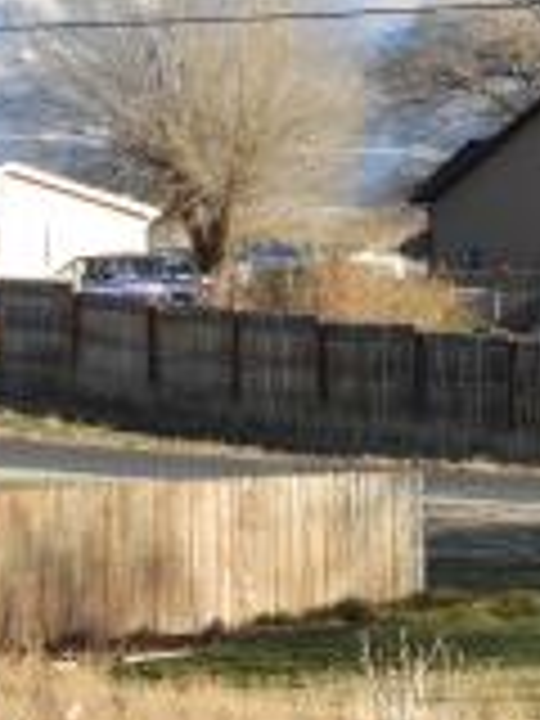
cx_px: 508
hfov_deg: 6.2
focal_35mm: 240
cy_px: 423
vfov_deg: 8.2
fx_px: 4992
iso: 100
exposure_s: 1/400
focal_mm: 10.7
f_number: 4.2
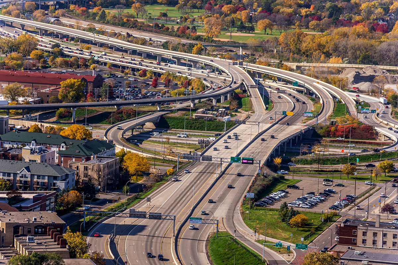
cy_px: 132
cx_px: 199
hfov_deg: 13.0
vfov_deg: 8.7
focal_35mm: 158
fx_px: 1741
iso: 200
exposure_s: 1/60
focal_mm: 105
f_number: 11
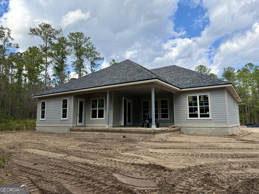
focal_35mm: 24
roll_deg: +1.2
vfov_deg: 56.8
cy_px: 97
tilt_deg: +9.2
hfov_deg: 71.6
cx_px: 130
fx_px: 180
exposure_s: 1/2703
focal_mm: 6.76
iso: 80
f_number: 1.78
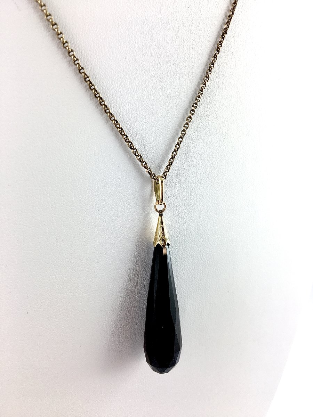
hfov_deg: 48.2
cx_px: 156
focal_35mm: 29
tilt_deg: -26.6
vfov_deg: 61.7
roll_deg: -11.2
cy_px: 208
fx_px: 350
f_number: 2.2
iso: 25
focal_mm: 4.15
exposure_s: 1/129
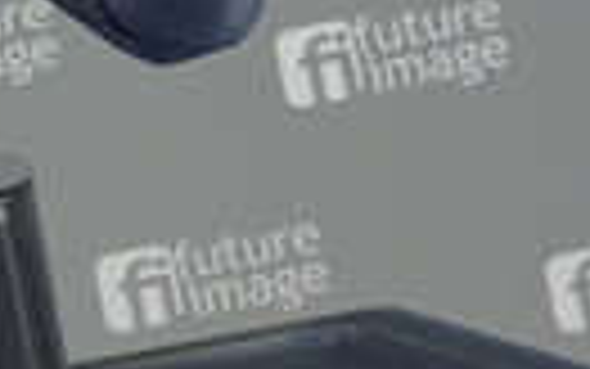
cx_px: -178
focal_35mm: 1370
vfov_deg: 1.0
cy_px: -58
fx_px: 22038
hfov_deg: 1.5
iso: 8000
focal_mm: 390
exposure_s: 1/400
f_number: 5.6
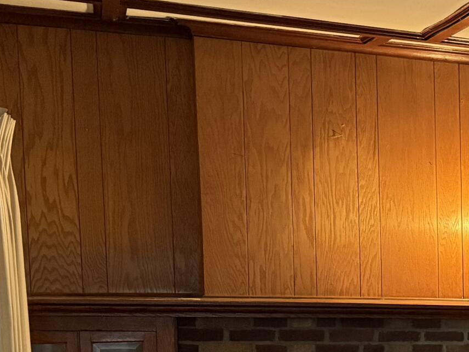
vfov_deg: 17.0
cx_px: 765
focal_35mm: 84
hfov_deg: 19.3
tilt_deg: -6.1
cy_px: 385
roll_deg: -1.6
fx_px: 1138
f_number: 1.78
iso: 800
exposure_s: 1/60
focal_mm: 6.76
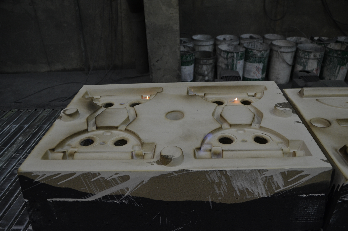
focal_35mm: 30
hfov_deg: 62.0
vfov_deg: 43.4
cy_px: 116
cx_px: 174
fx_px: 289
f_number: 3.5
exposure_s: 1/50
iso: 800
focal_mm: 20
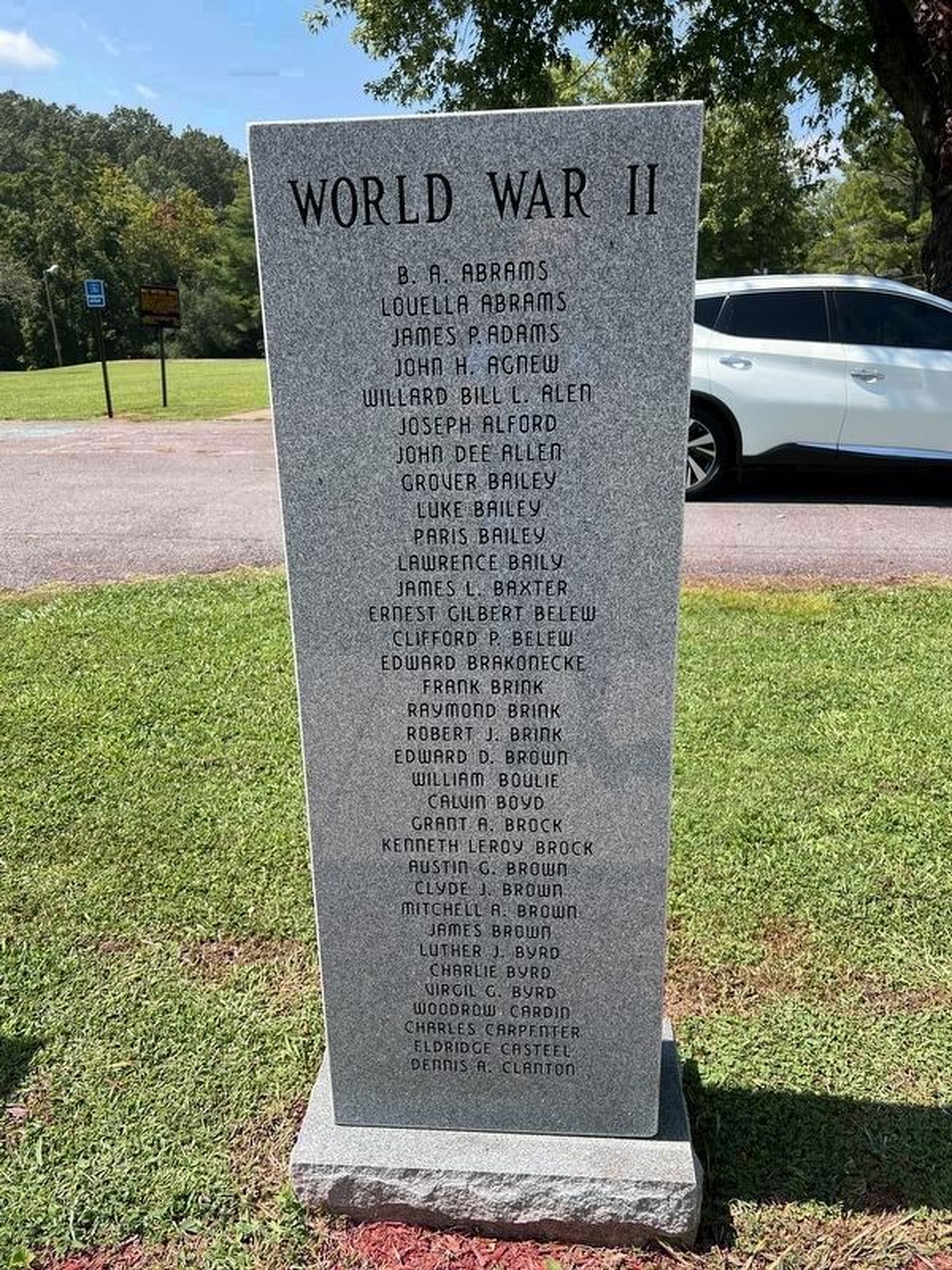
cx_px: 476
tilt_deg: -17.8
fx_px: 953
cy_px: 635
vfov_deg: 67.3
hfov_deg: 53.1
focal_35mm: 26
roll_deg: +1.5
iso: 50
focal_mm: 5.7
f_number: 1.5
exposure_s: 1/2208
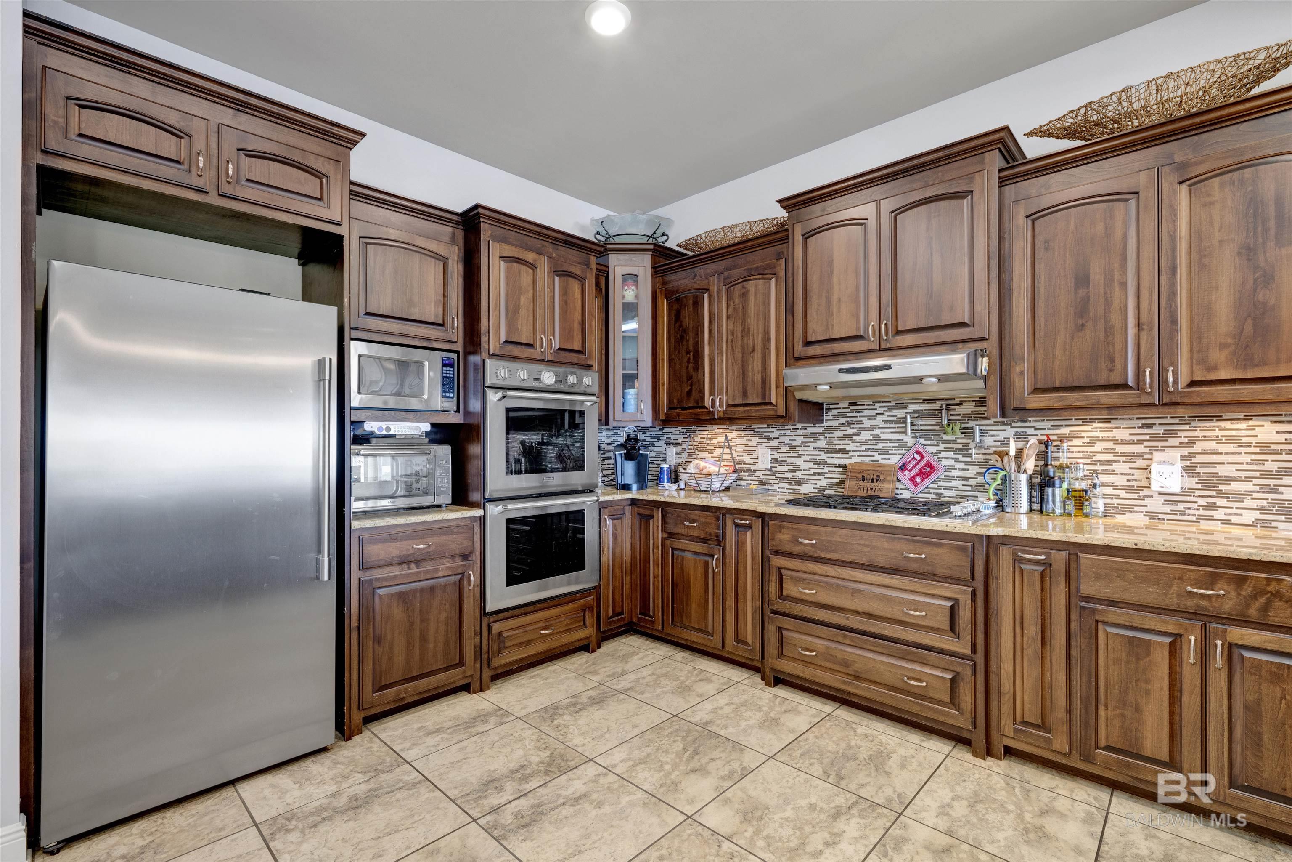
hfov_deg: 96.7
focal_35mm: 16
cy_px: 431
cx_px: 646
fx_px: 574
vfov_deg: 73.7
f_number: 11
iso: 400
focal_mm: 16
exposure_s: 1
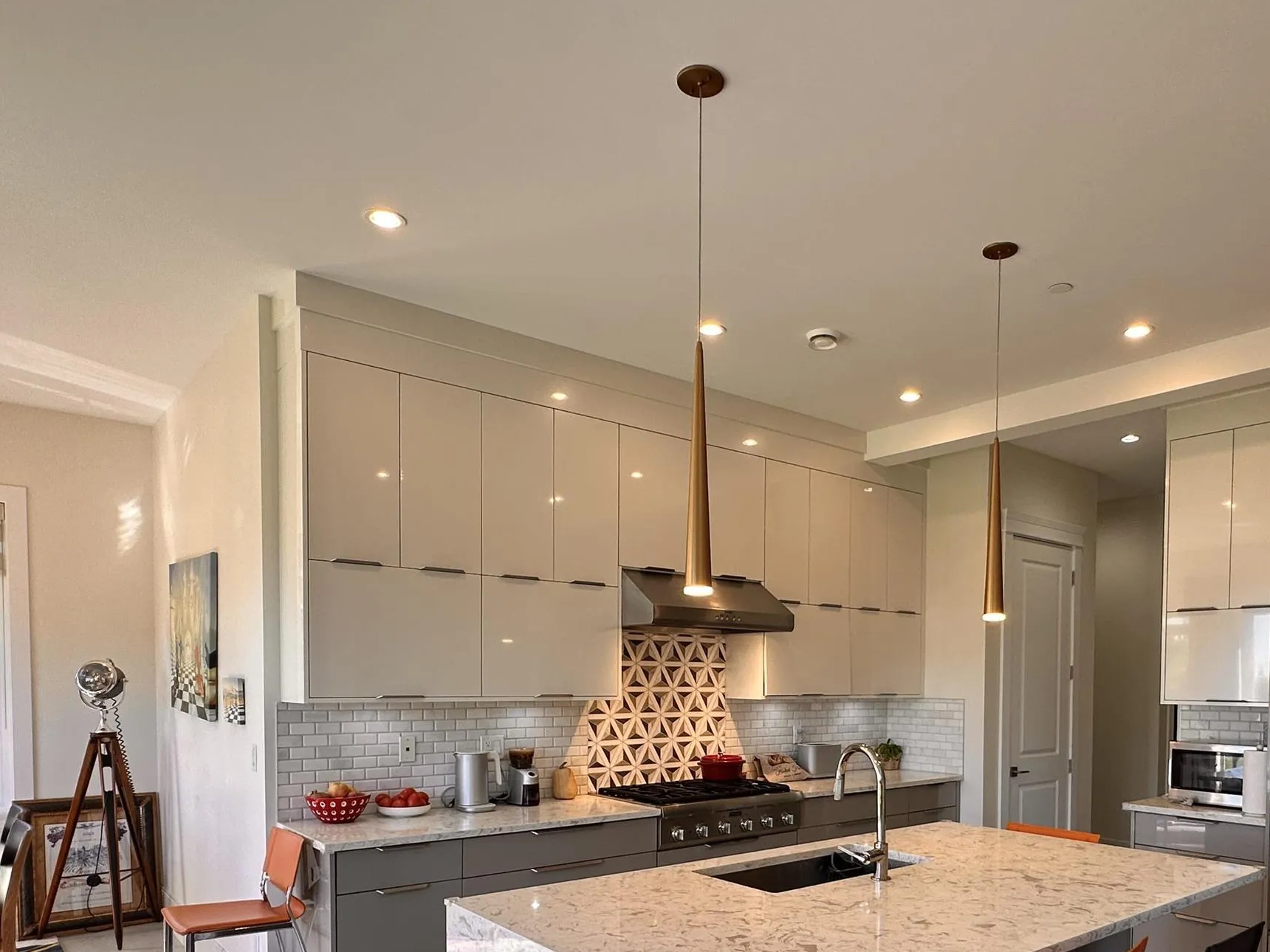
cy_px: 714
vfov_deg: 52.5
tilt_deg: -1.3
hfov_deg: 68.7
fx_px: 917
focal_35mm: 25
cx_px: 763
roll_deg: -0.3
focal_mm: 2.22
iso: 64
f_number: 2.2
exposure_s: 1/120
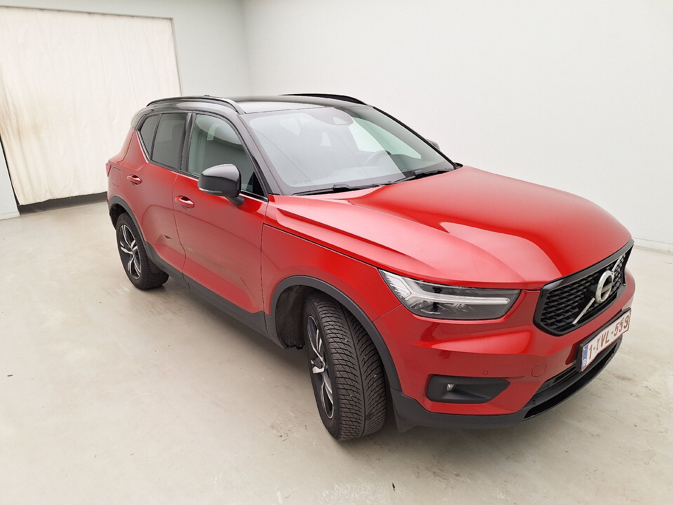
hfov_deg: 73.9
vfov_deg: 58.9
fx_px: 447
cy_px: 252
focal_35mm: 23
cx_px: 336
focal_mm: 5.54
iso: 64
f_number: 1.8
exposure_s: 1/100
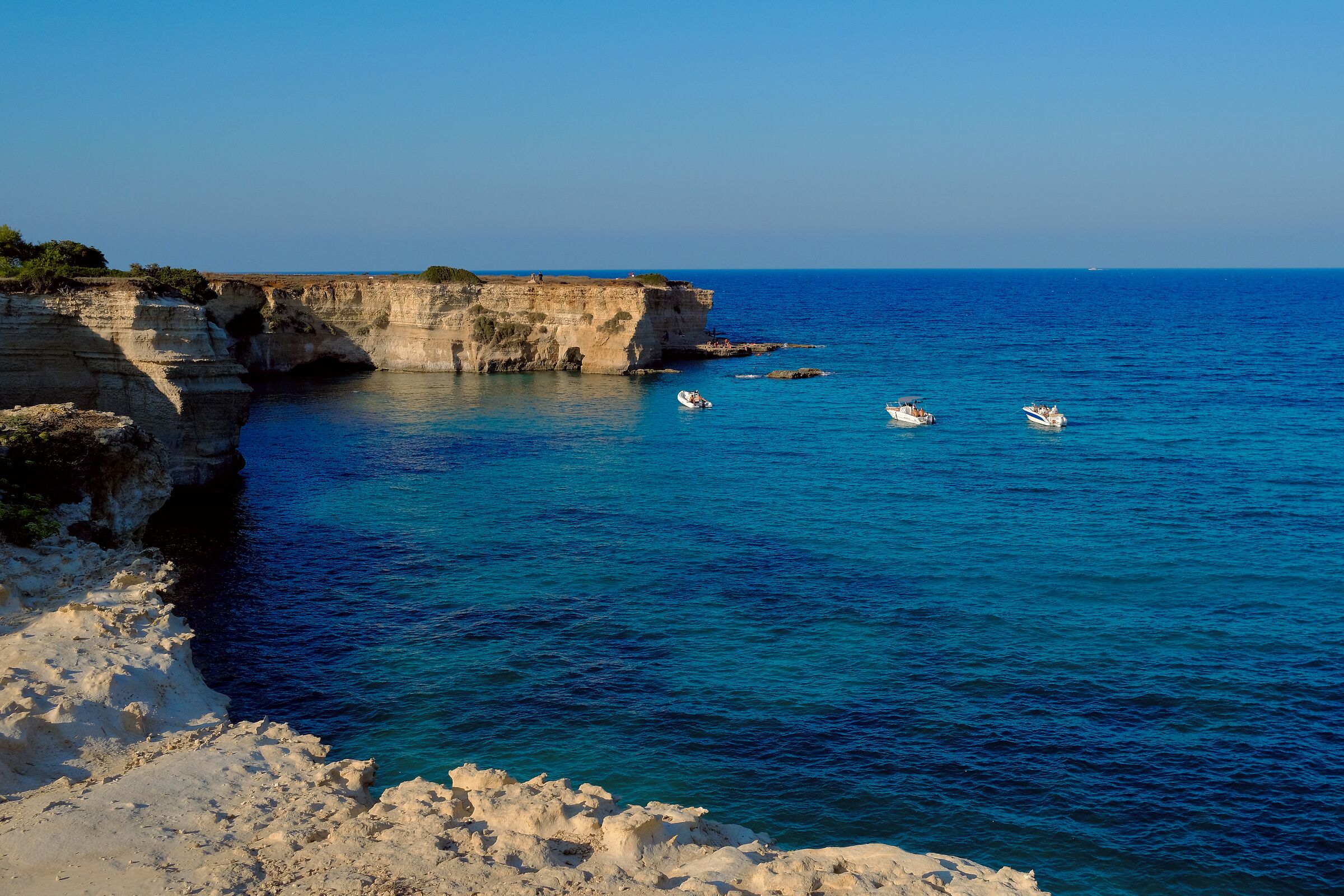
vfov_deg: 37.9
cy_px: 448
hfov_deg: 54.4
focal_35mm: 35
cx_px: 672
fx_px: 1307
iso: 640
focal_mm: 23
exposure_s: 1/1800
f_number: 8
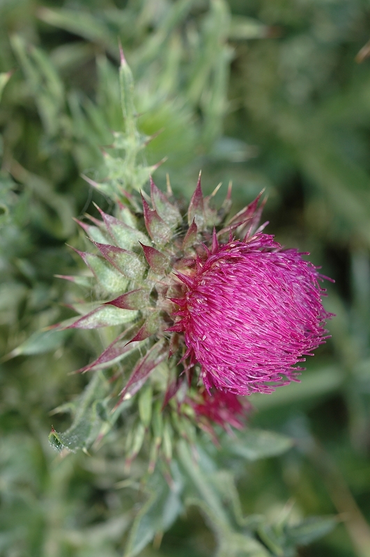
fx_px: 1392
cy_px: 278
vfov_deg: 22.7
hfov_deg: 15.1
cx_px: 185
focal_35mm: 90
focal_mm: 60
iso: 200
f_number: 9
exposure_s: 1/500
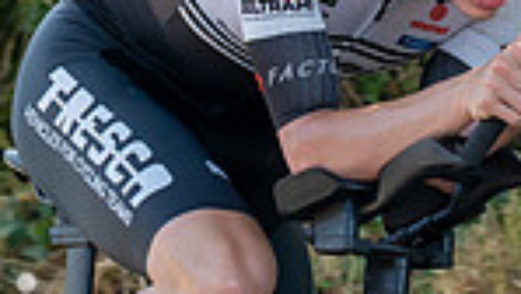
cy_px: 337
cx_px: 392
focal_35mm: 674
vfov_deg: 1.8
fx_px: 9316
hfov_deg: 3.2
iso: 1250
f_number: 4
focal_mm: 109
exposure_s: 1/1000
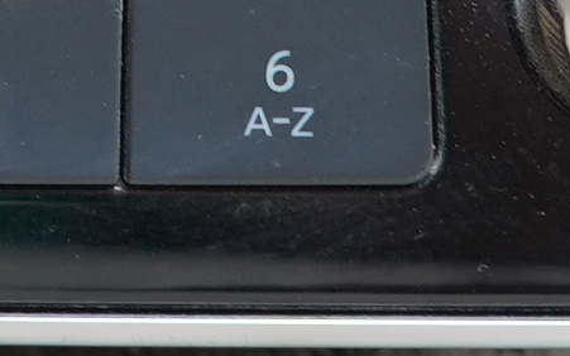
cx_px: -495
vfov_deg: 5.5
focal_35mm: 231
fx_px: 3589
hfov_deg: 8.7
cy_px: -495
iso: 500
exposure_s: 1/60
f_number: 4
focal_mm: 23
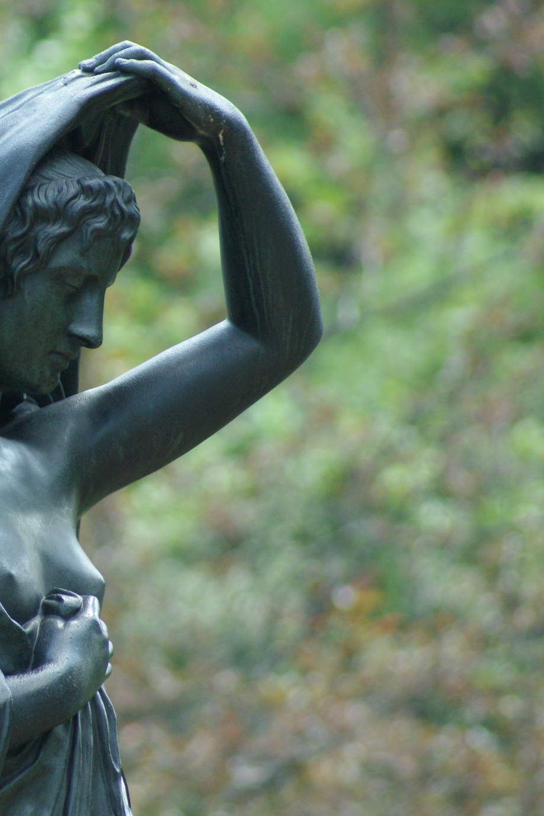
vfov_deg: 3.6
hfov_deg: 2.4
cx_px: -85
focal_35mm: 572
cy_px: 428
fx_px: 12968
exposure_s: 1/250
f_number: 5.6
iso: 400
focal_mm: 230
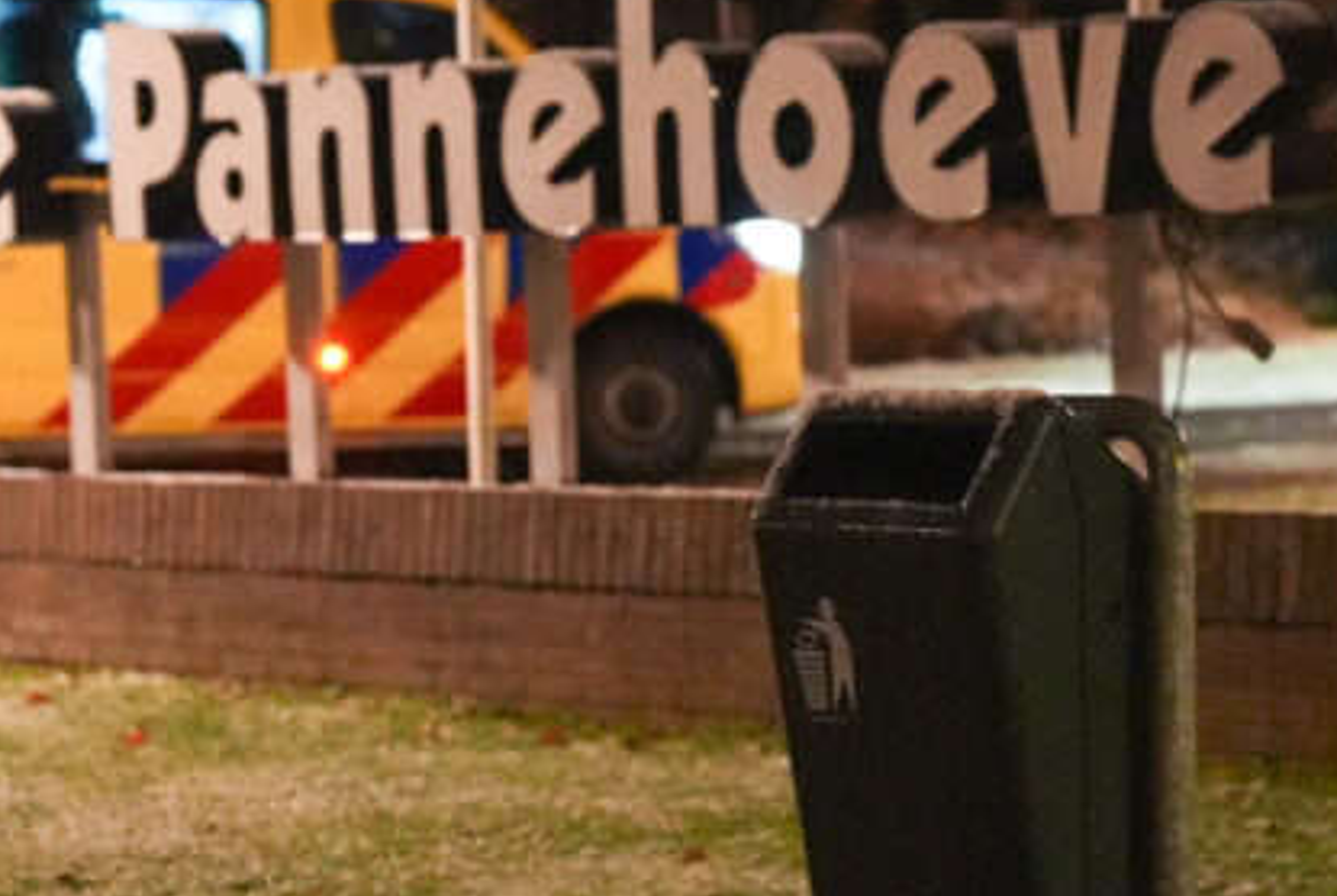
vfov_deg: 11.6
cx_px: 367
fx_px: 4389
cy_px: 603
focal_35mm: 118
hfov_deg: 17.2
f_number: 2.8
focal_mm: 70
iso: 16000
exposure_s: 1/60
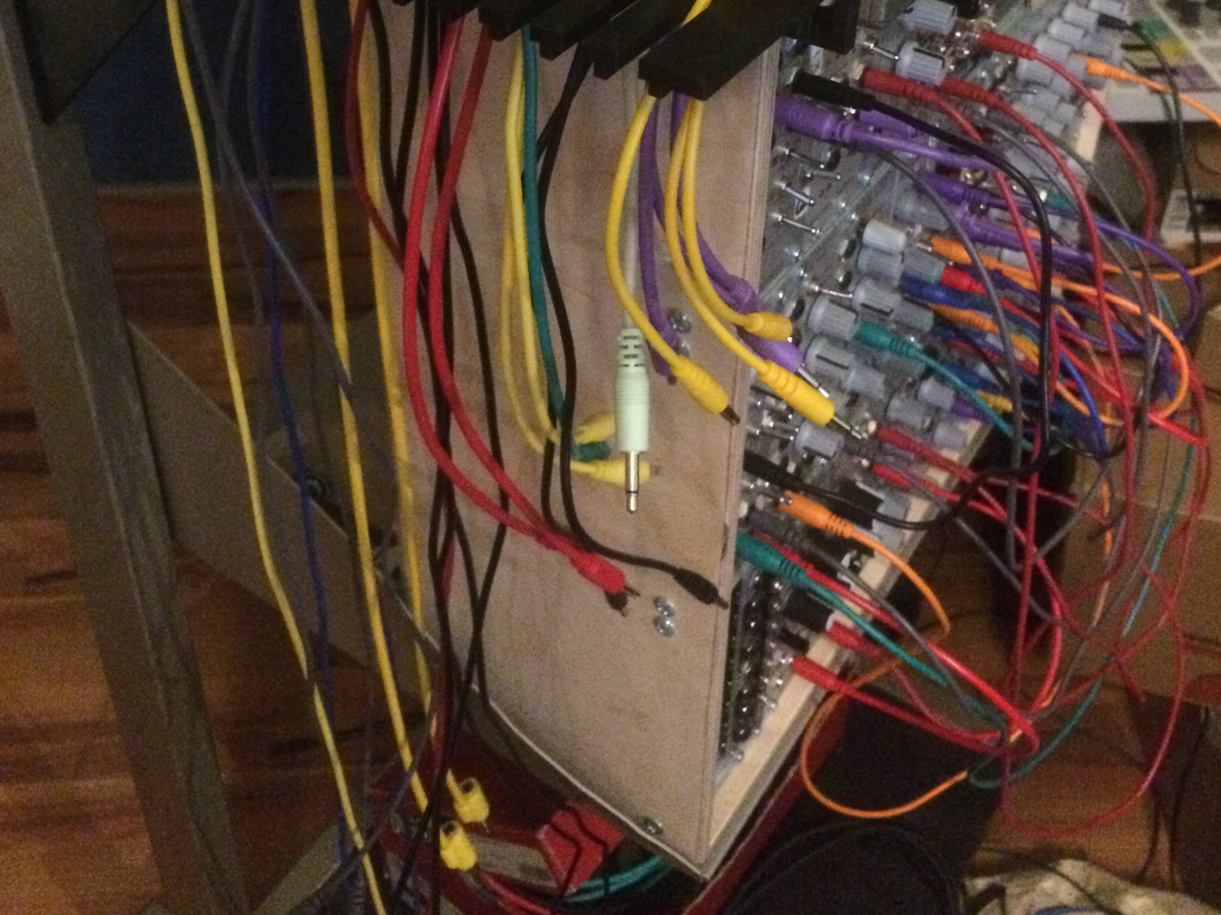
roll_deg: -2.7
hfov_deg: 47.9
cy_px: 128
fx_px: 1376
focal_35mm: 39
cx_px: 610
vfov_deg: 35.1
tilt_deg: -31.9
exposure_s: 1/17
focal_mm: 4.15
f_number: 2.2
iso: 1000
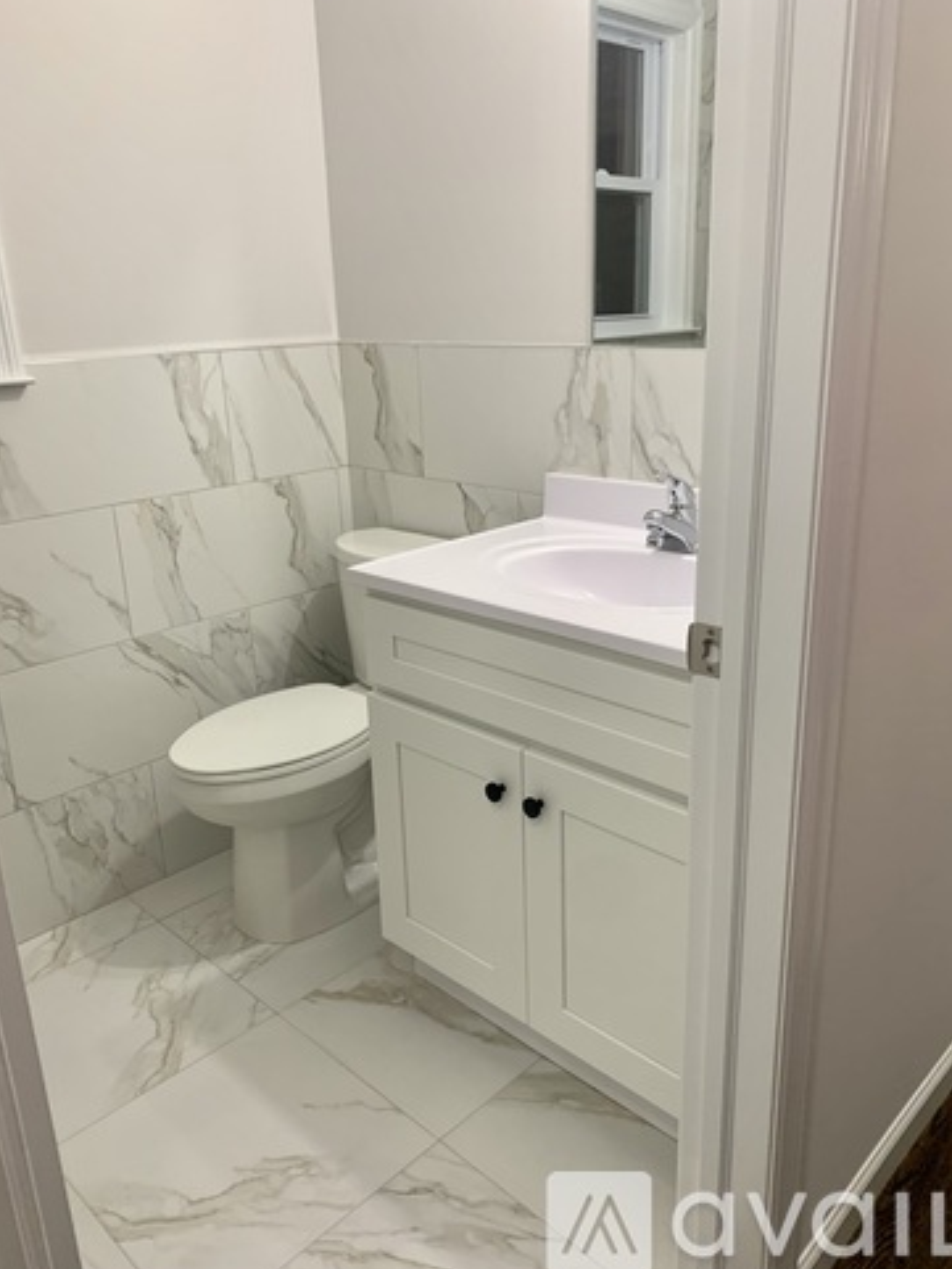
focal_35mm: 27
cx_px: 479
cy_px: 617
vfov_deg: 65.3
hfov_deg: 51.4
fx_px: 990
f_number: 1.8
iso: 160
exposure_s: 1/60
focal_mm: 4.25
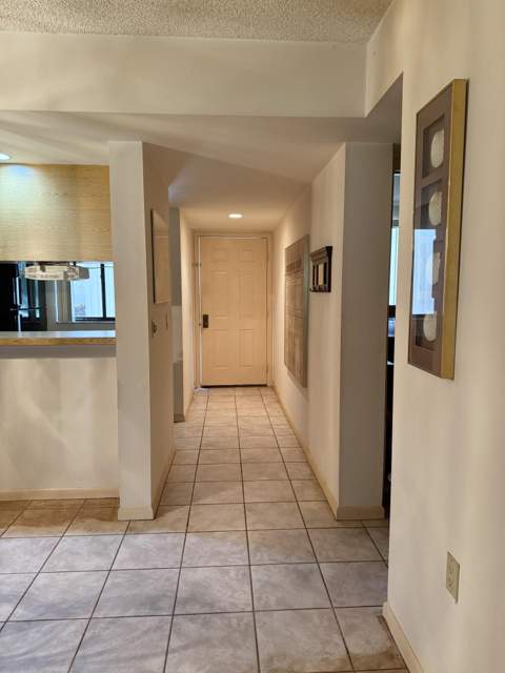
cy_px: 336
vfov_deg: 71.6
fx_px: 467
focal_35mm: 24
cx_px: 252
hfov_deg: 56.8
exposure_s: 1/120
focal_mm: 6.76
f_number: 1.78
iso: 400
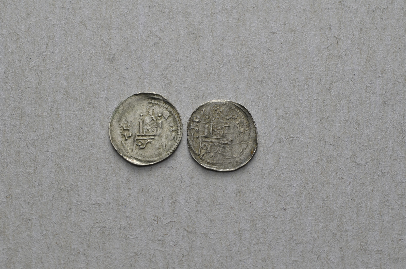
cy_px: 134
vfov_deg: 16.5
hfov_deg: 24.7
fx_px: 928
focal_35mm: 82
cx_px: 203
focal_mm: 55
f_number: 14
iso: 400
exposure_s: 1/250
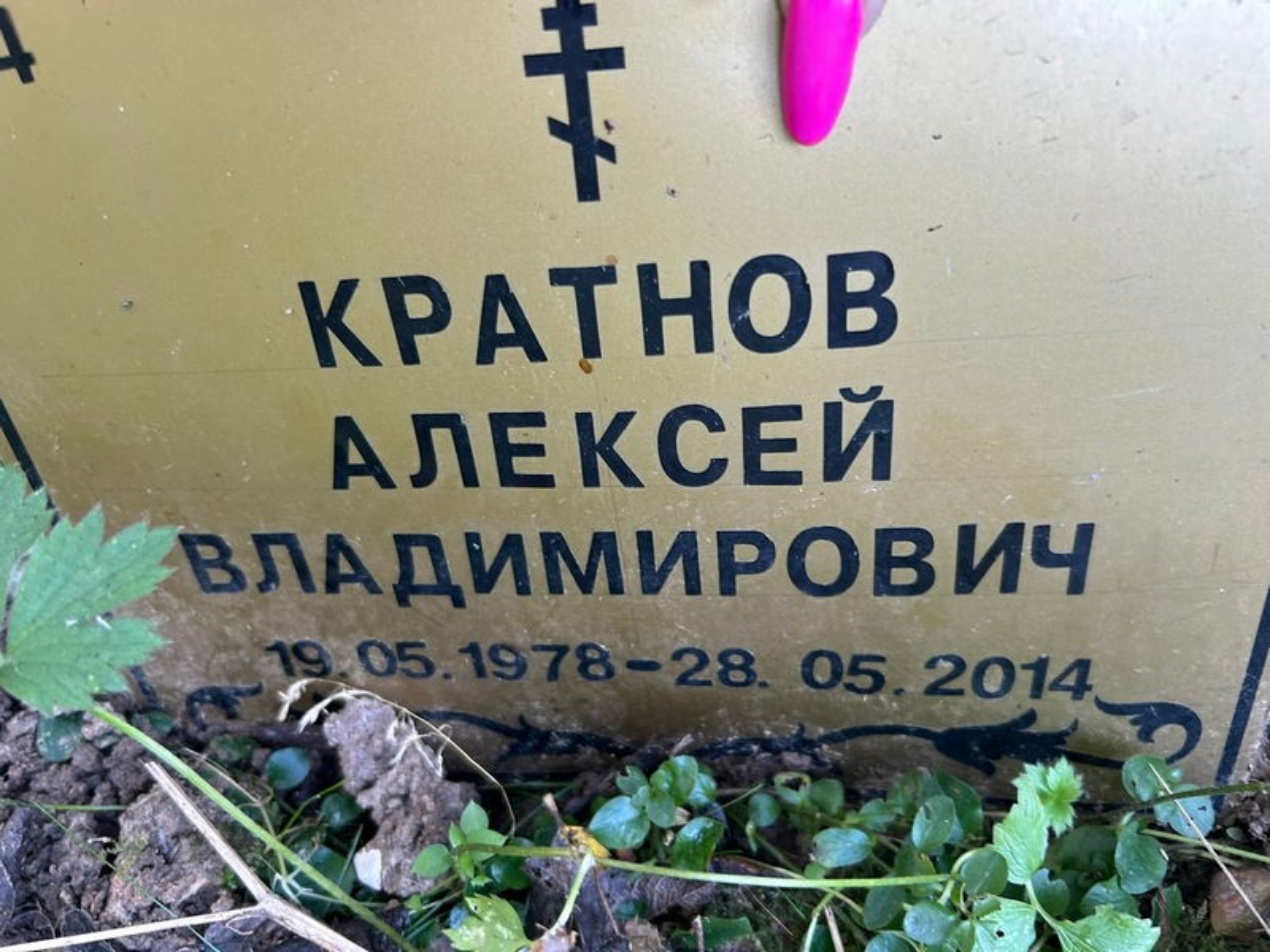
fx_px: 954
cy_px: 476
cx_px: 635
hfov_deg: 67.3
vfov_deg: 53.1
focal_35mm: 26
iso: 125
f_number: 1.5
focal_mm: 5.7
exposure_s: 1/91
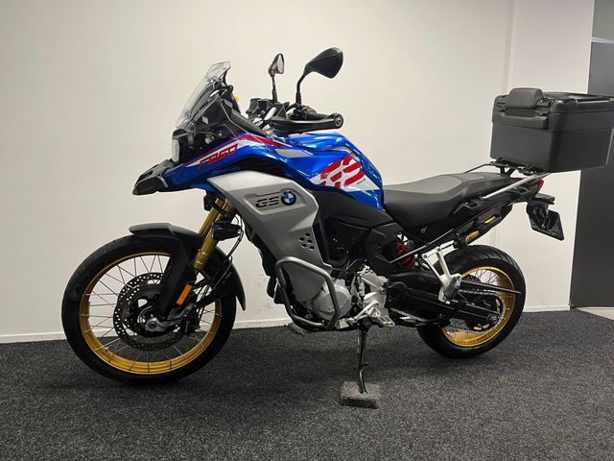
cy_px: 230
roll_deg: -2.6
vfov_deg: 53.1
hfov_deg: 67.3
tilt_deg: -4.6
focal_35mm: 26
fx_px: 461
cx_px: 307
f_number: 1.6
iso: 100
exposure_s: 1/50
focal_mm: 5.1
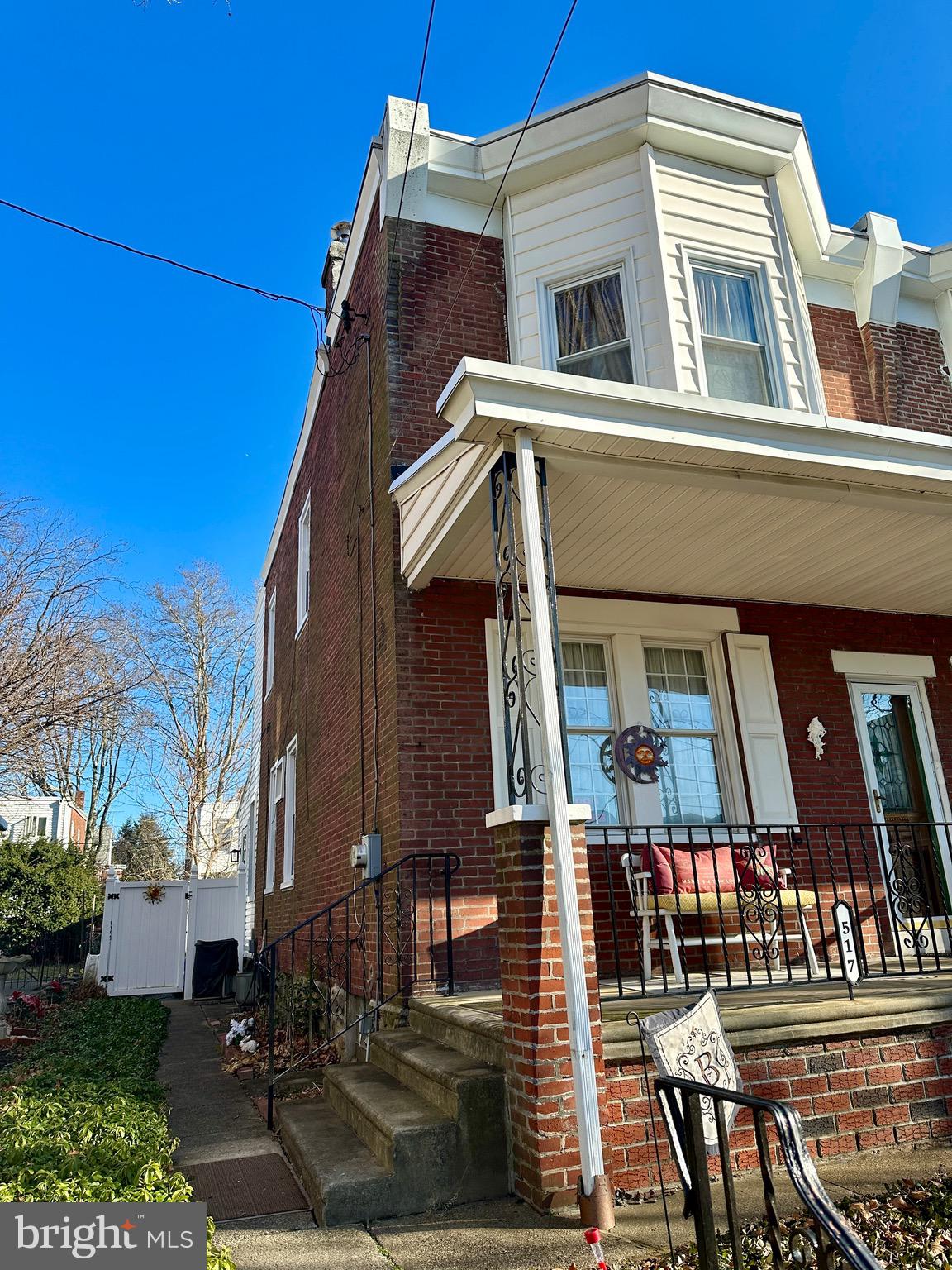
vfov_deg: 71.6
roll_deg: +1.7
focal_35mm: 24
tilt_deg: +17.3
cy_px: 635
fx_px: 880
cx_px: 476
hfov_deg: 56.8
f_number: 1.78
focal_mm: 6.86
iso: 80
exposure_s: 1/1751
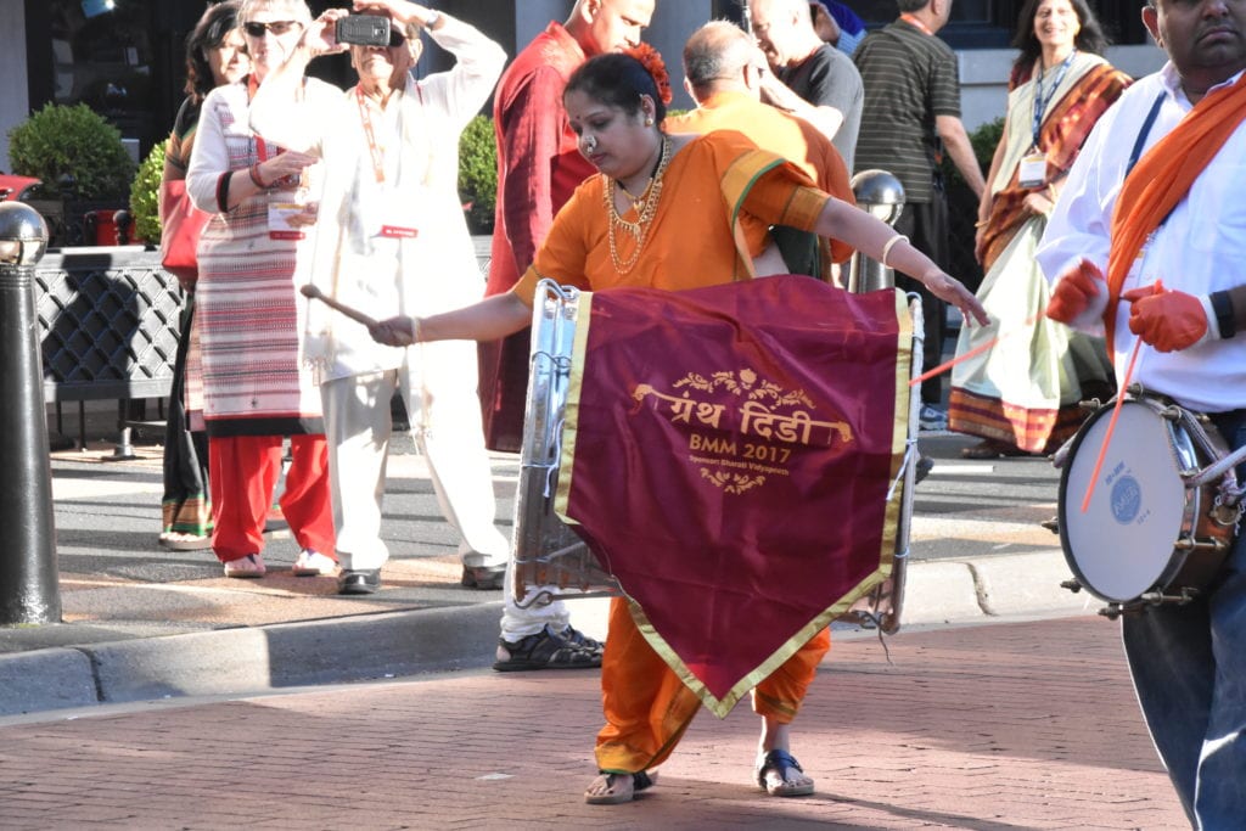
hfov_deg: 10.5
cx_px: 623
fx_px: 6750
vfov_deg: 7.0
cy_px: 416
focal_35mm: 195
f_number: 16
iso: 2800
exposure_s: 1/200
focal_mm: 130
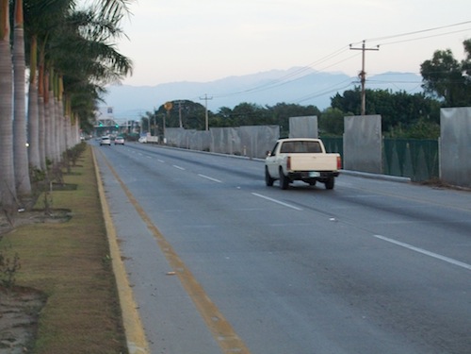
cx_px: 236
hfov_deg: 23.3
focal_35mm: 84
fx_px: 1143
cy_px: 177
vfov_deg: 17.6
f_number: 5.1
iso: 200
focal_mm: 15.1
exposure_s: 1/125
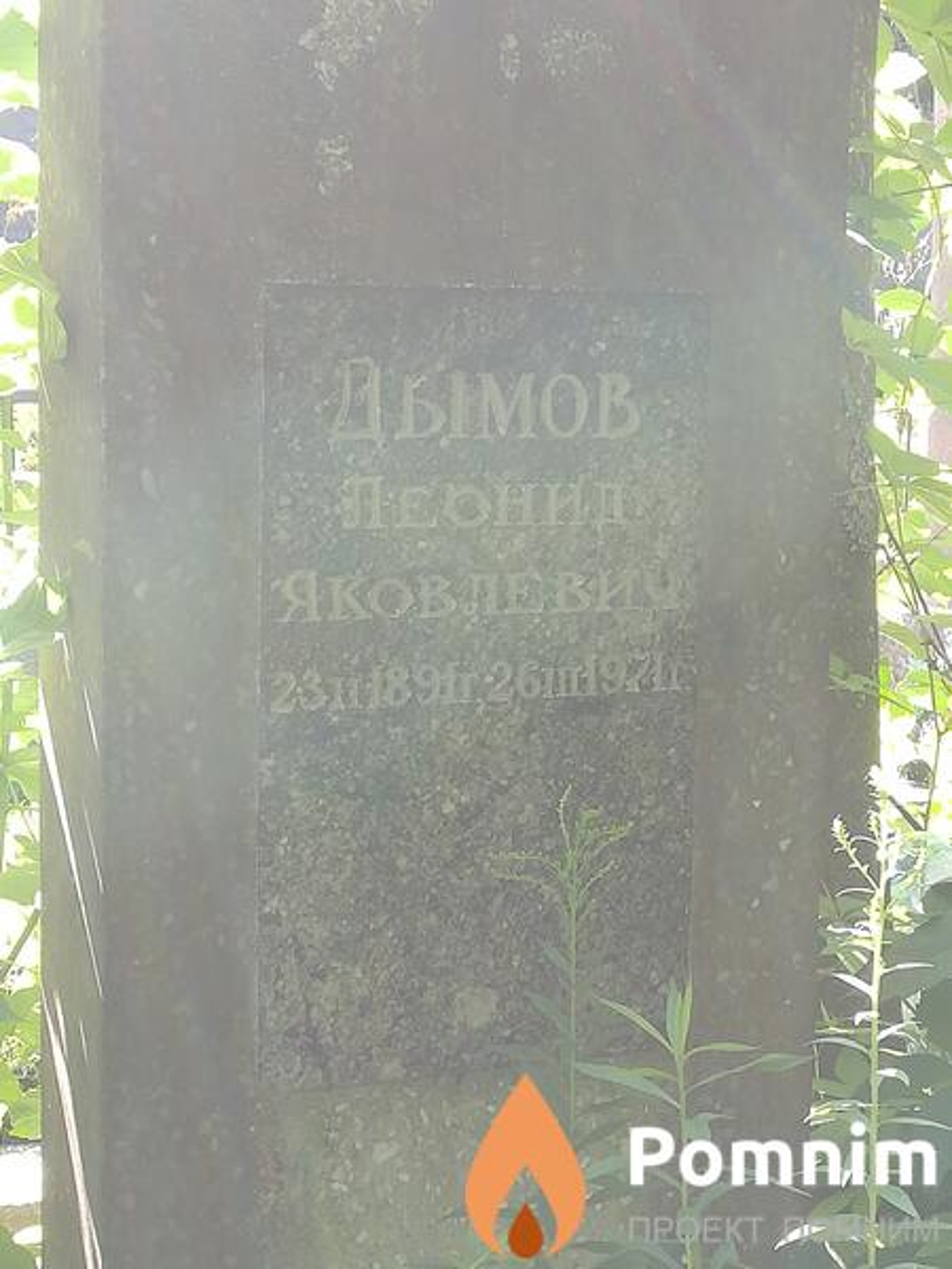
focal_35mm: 65
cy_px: 634
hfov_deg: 22.6
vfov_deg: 29.8
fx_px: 2383
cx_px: 476
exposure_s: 1/100
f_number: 2.2
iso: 80
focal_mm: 3.83
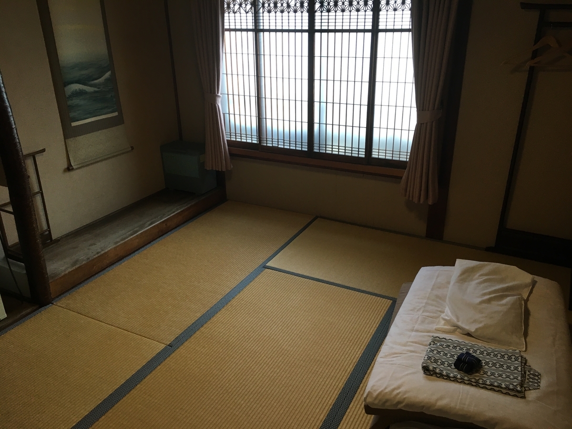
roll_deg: +0.2
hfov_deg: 61.7
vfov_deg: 48.2
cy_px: 214
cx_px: 286
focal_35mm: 29
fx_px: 479
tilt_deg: -22.9
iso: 40
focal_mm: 4.15
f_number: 2.2
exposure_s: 1/30
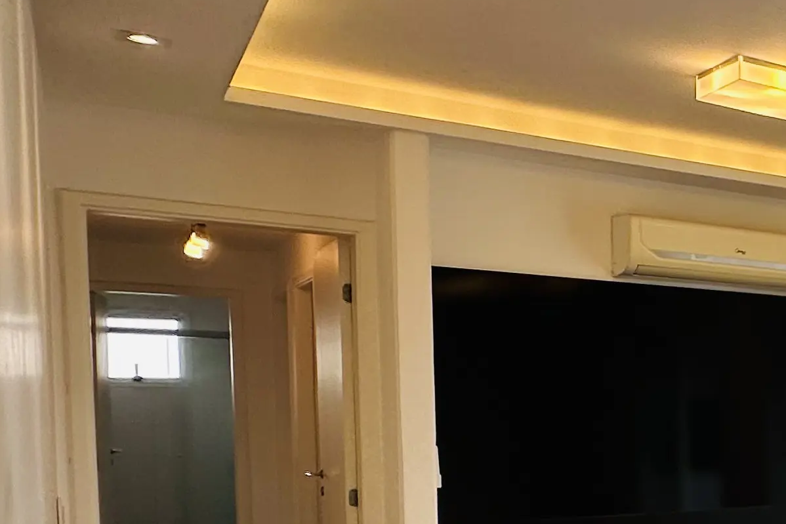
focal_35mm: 49
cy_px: 447
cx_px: 1244
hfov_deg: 26.1
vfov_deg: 26.8
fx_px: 1070
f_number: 2.2
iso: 40
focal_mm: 2.22
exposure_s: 1/186
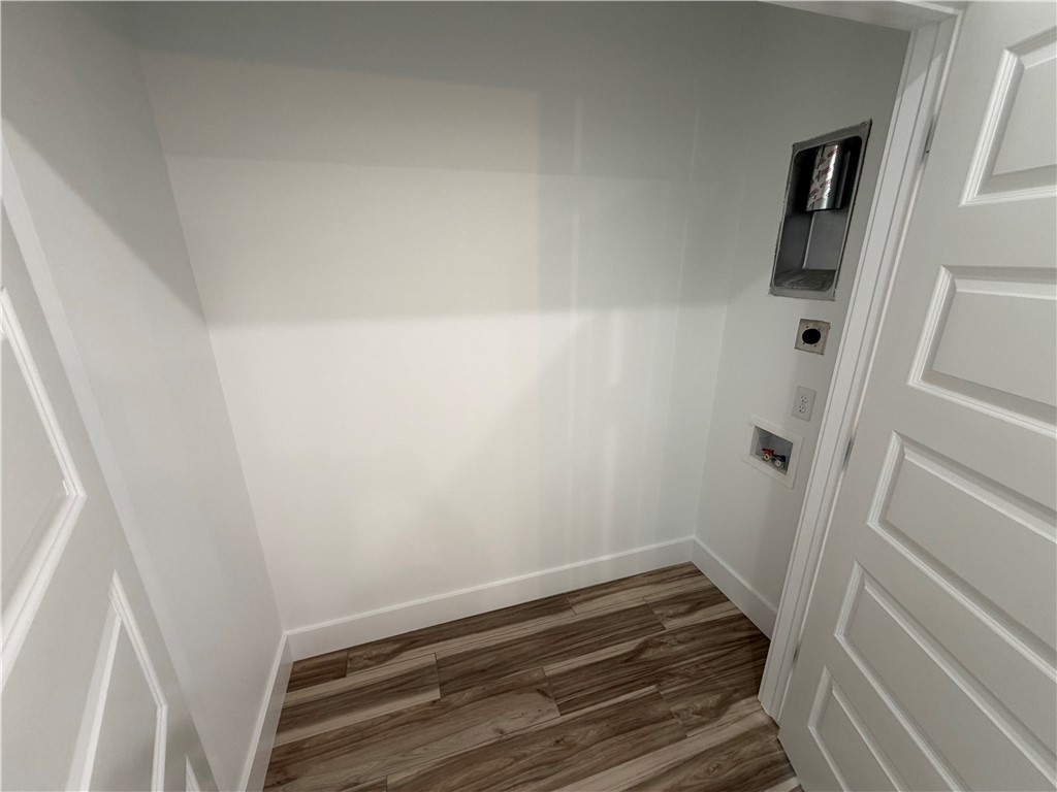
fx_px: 427
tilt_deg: -17.8
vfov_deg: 85.7
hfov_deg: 102.1
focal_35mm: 14
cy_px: 396
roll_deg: -0.1
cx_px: 528
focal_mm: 2.22
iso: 200
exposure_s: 1/120
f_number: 2.2
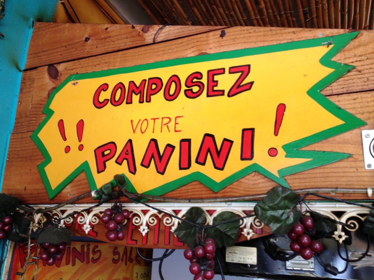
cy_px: 140
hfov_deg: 52.6
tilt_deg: +14.2
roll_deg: -4.2
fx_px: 378
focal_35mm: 35
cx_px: 187
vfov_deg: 40.7
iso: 64
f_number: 2.4
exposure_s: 1/20
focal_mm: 4.28
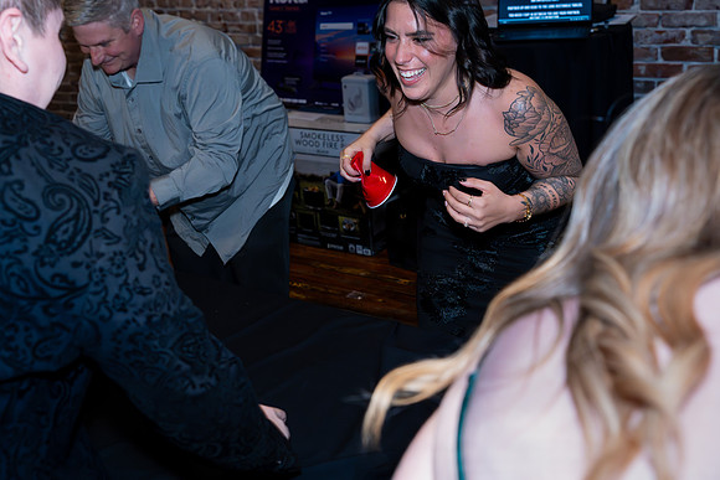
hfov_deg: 48.4
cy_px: 240
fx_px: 800
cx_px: 360
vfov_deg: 33.4
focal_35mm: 40
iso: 6400
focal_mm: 40
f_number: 5
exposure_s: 1/250
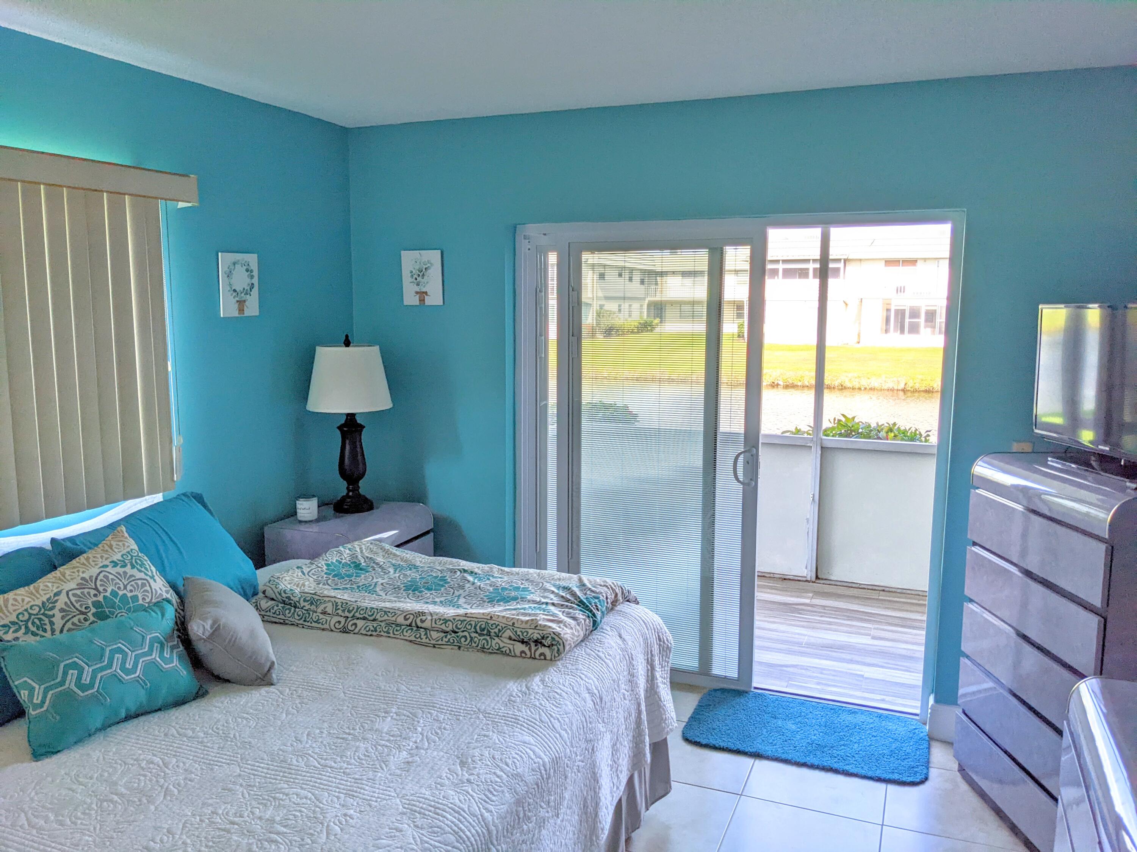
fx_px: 887
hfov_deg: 65.3
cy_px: 426
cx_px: 568
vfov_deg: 51.4
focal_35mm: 27
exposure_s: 1/391
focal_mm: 4.38
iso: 48
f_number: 1.73
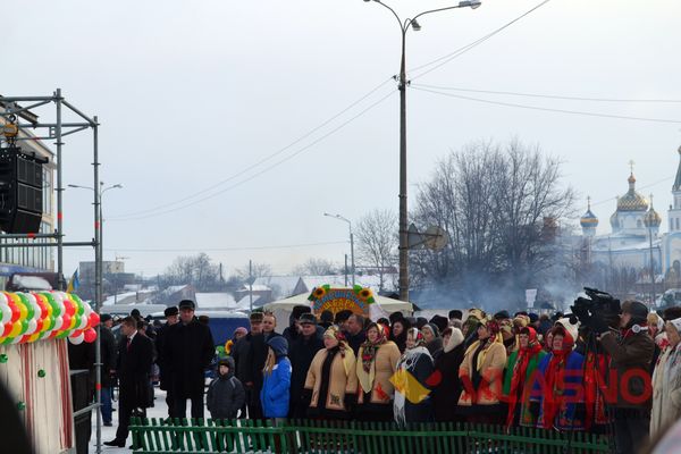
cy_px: 227
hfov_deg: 30.5
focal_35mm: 66
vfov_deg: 20.6
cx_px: 340
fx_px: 1248
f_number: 7.1
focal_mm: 44
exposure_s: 1/200
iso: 100
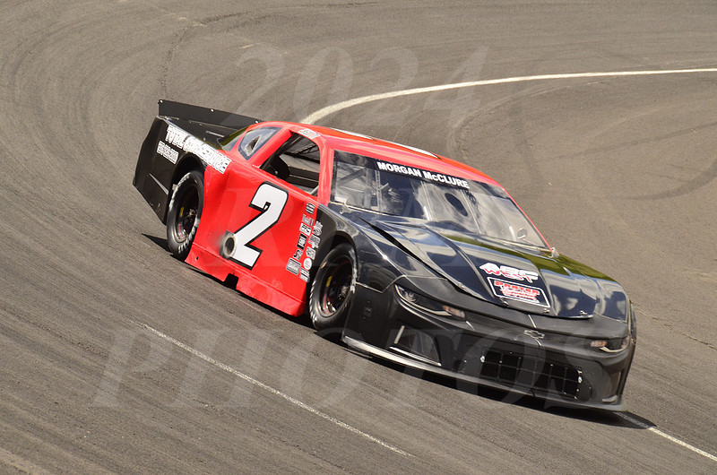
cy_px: 238
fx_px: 4472
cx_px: 358
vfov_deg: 6.1
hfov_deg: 9.2
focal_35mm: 225
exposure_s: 1/800
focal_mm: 150
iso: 1000
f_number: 14
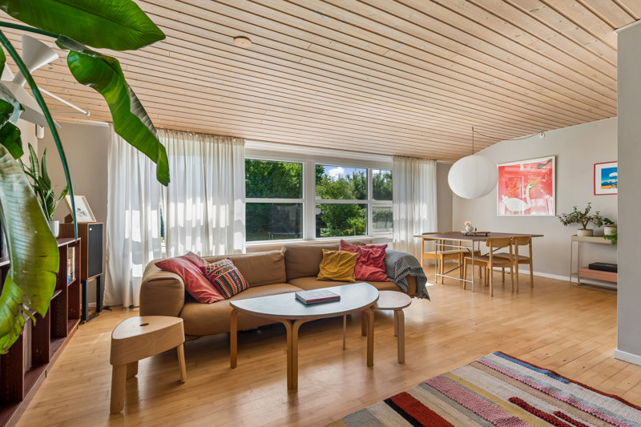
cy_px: 214
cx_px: 320
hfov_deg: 93.3
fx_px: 303
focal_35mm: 17
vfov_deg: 70.4
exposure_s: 1/25
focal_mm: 17
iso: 200
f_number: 10
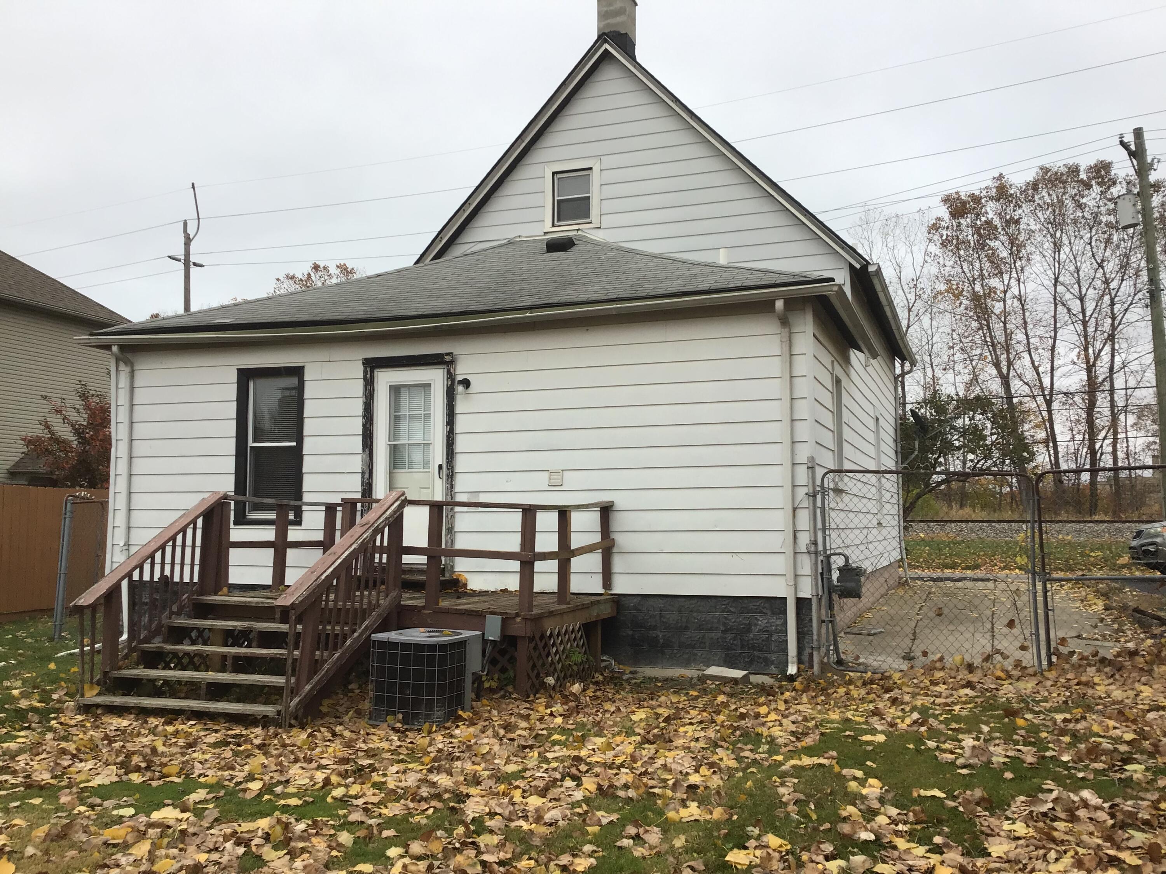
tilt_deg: +4.4
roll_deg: -0.8
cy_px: 437
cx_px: 583
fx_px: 1044
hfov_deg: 58.4
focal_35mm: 31
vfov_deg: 45.4
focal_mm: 3.3
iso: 25
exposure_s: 1/189
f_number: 2.4
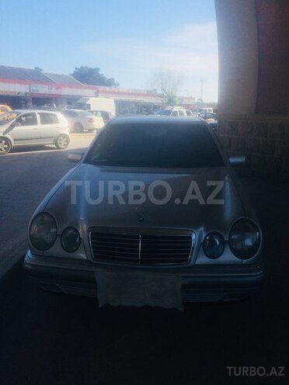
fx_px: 323
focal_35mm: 29
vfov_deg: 61.7
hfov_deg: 48.2
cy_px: 192
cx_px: 144
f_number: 2.2
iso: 32
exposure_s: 1/1172
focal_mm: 4.15
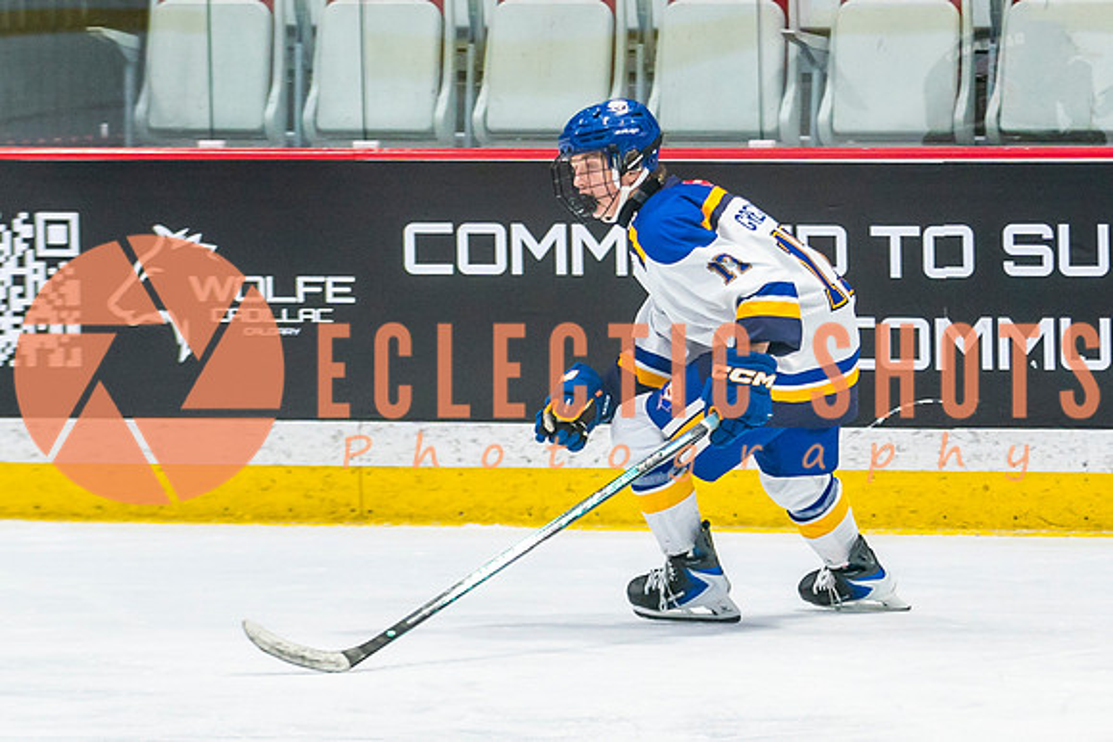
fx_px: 11441
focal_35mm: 370
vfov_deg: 3.7
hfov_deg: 5.6
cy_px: 396
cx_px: 883
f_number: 3.2
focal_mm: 135
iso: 640
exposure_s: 1/640
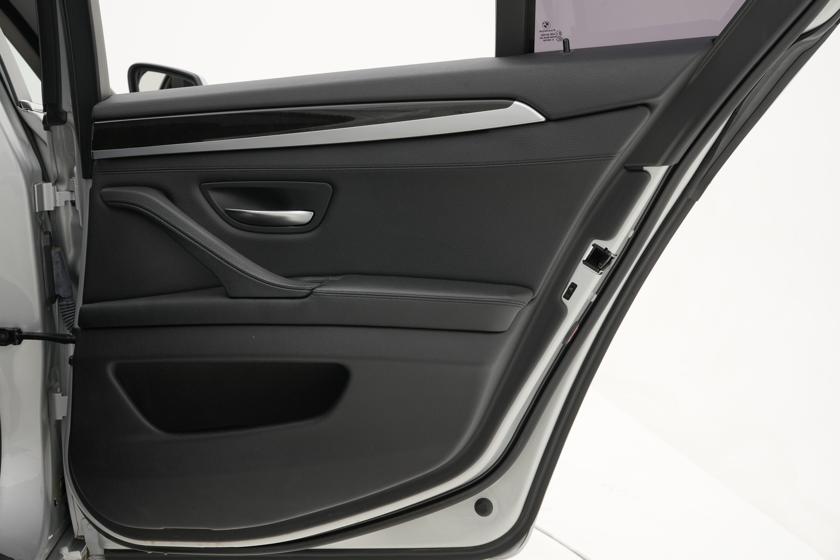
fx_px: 1235
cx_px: 420
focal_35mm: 53
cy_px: 280
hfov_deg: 37.6
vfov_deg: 25.5
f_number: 7.1
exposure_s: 1/50
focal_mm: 35.3
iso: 320
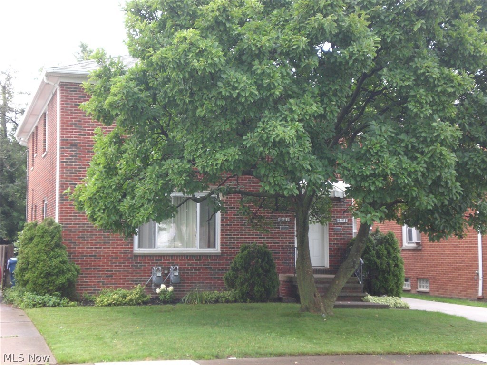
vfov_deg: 23.3
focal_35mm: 63
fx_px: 886
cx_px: 244
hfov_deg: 30.7
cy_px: 182
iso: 200
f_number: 4
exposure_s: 1/100
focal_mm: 10.4
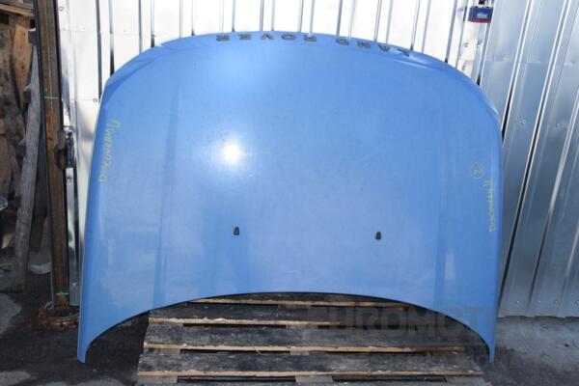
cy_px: 193
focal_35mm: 38
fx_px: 603
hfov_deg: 51.3
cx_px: 290
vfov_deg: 35.5
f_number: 14
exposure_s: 1/200
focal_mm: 25
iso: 800
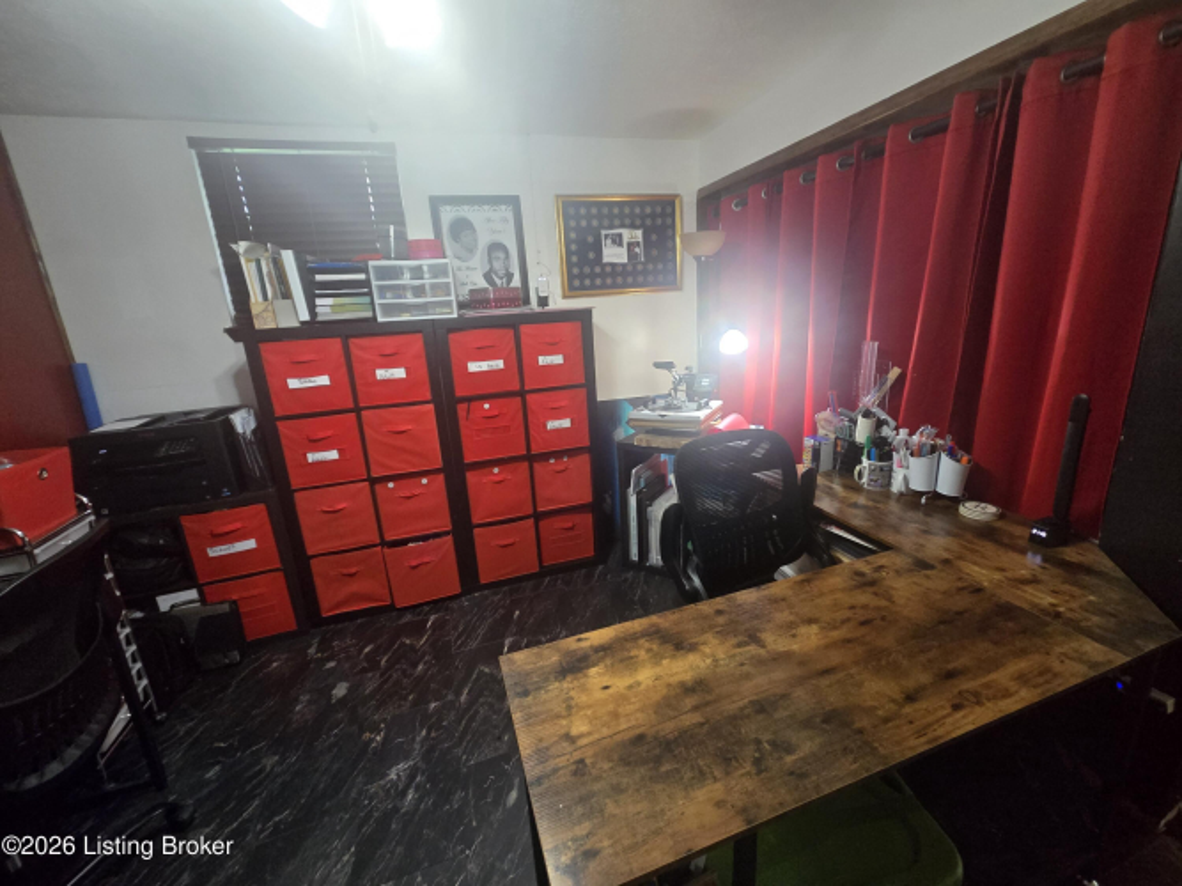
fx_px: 444
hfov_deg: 106.2
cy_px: 443
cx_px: 591
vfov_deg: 89.9
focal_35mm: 13
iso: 800
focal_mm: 2.2
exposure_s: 1/60
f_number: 2.2
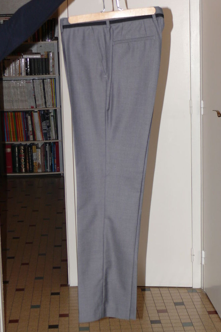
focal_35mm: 85
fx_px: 782
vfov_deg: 23.9
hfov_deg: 16.1
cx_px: 112
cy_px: 165
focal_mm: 13
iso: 100
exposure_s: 1/30
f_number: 3.2
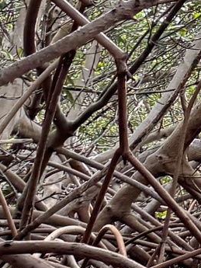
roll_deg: -0.5
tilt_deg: +4.3
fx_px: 1377
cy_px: 61
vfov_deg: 11.1
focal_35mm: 178
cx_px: 582
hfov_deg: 7.4
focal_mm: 6.76
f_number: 1.78
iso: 160
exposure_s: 1/121
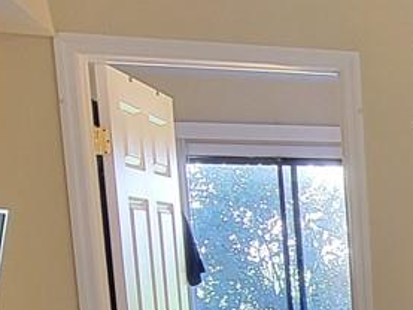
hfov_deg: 19.9
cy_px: 368
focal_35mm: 75
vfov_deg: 18.6
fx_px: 895
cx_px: 722
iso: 320
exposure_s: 1/30
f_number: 2.2
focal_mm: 2.2
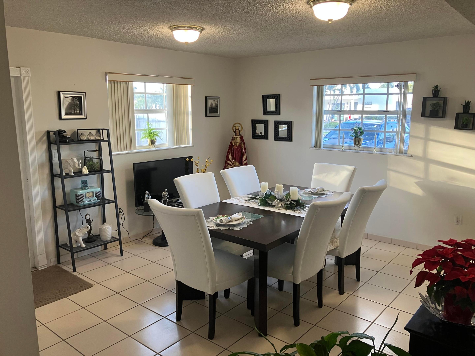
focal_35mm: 28
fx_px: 384
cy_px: 178
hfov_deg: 63.4
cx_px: 238
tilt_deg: -10.6
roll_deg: -1.0
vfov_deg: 49.7
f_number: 1.8
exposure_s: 1/60
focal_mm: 3.99
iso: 80
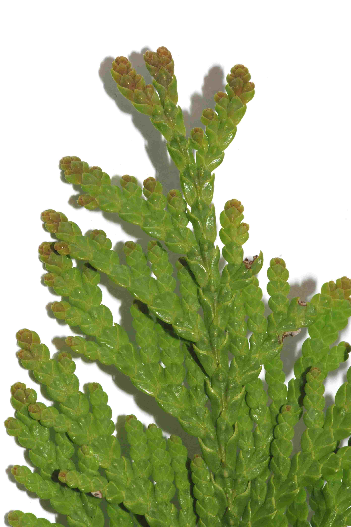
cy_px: 264
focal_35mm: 105
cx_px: 176
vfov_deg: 19.5
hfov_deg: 13.0
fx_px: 1538
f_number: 40
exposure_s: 1/30
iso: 4000
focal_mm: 105
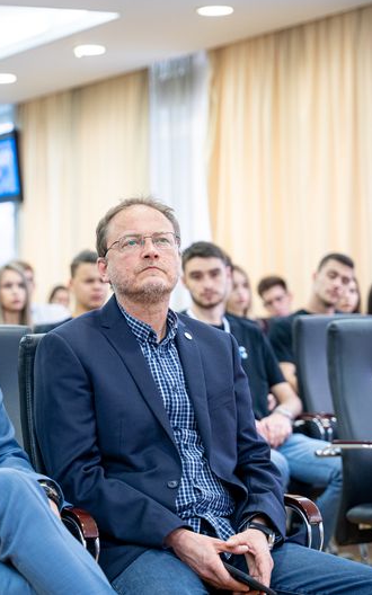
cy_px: 296
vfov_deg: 19.3
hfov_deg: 12.0
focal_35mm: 108
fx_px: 1752
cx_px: 18
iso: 800
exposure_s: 1/125
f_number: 2.8
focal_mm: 70
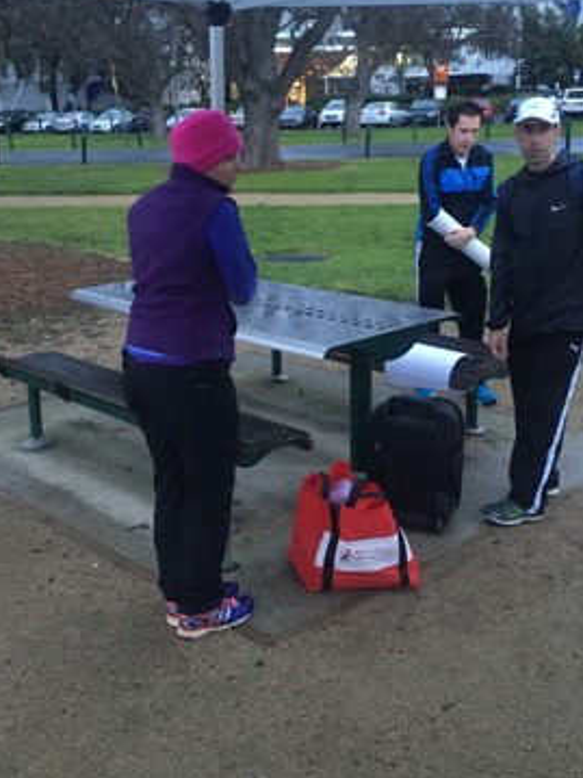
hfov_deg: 34.3
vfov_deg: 44.7
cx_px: 243
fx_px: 944
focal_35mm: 42
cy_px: 345
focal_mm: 4.15
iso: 250
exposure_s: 1/17
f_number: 2.2
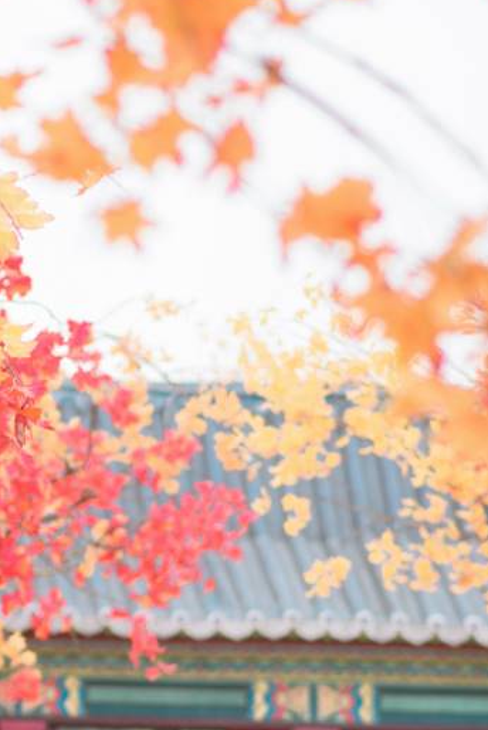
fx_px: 4264
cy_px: 726
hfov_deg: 6.5
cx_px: -57
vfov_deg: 9.7
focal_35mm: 210
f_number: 2.5
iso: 125
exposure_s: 1/1000
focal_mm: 85
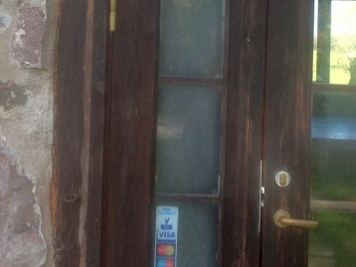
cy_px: 19
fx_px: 1028
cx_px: 203
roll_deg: -2.0
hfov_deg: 19.6
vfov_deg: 14.6
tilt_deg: +1.9
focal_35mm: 100
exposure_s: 1/141
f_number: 2.4
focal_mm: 4.28
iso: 50
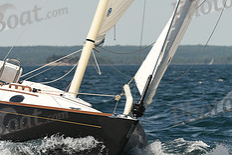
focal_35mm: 498
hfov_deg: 4.1
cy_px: 62
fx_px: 3207
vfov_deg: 2.8
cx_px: 120
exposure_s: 1/1000
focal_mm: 200
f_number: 6.3
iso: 250
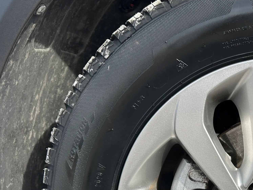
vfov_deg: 23.9
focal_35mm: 59
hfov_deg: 29.9
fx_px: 431
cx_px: 267
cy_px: 186
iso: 80
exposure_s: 1/1107
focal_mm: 6.86
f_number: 1.78
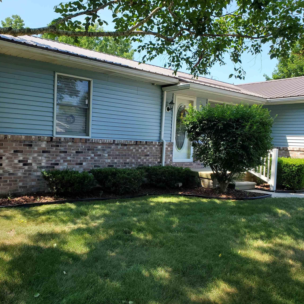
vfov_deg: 52.5
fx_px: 308
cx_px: 144
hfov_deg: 52.5
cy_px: 151
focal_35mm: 31
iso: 50
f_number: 2.4
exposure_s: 1/455
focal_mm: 4.3
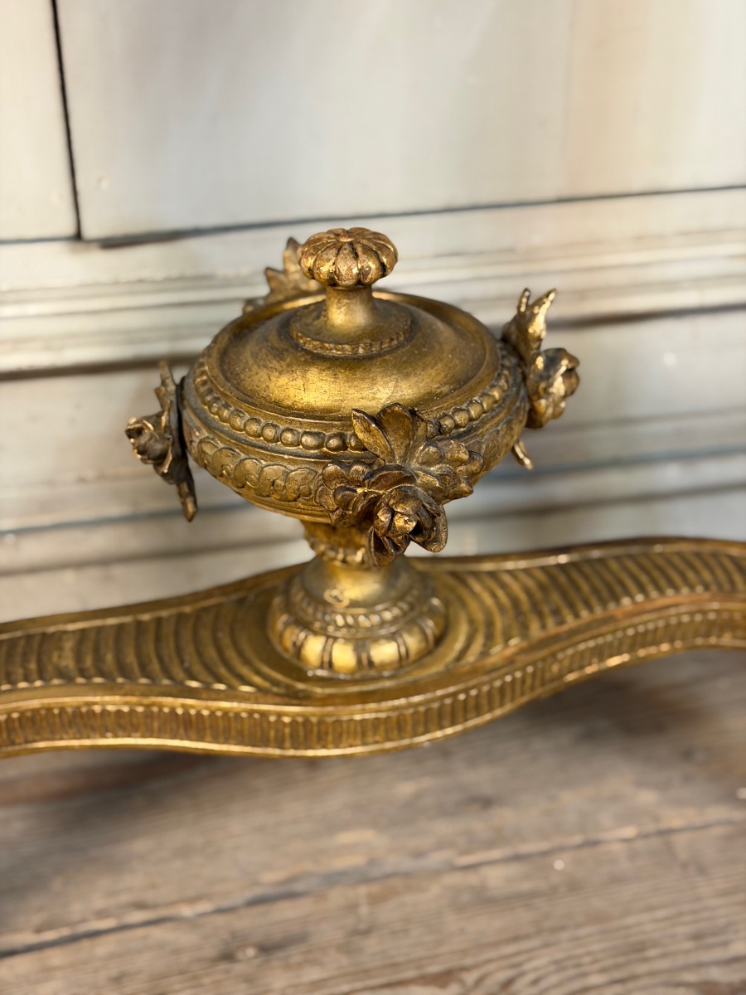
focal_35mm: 48
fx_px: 1379
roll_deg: -0.1
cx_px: 373
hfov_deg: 30.3
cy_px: 498
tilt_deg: -30.8
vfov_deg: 39.7
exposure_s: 1/33
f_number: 1.78
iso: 250
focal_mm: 6.76
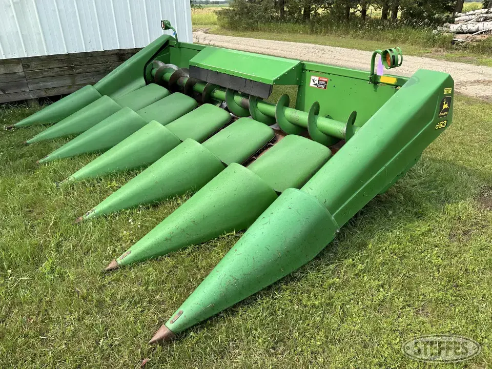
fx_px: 341
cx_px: 246
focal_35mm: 24
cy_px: 184
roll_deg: +0.5
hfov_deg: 71.6
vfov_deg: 56.8
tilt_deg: -28.2
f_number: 1.78
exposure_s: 1/1664
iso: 80
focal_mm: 6.86
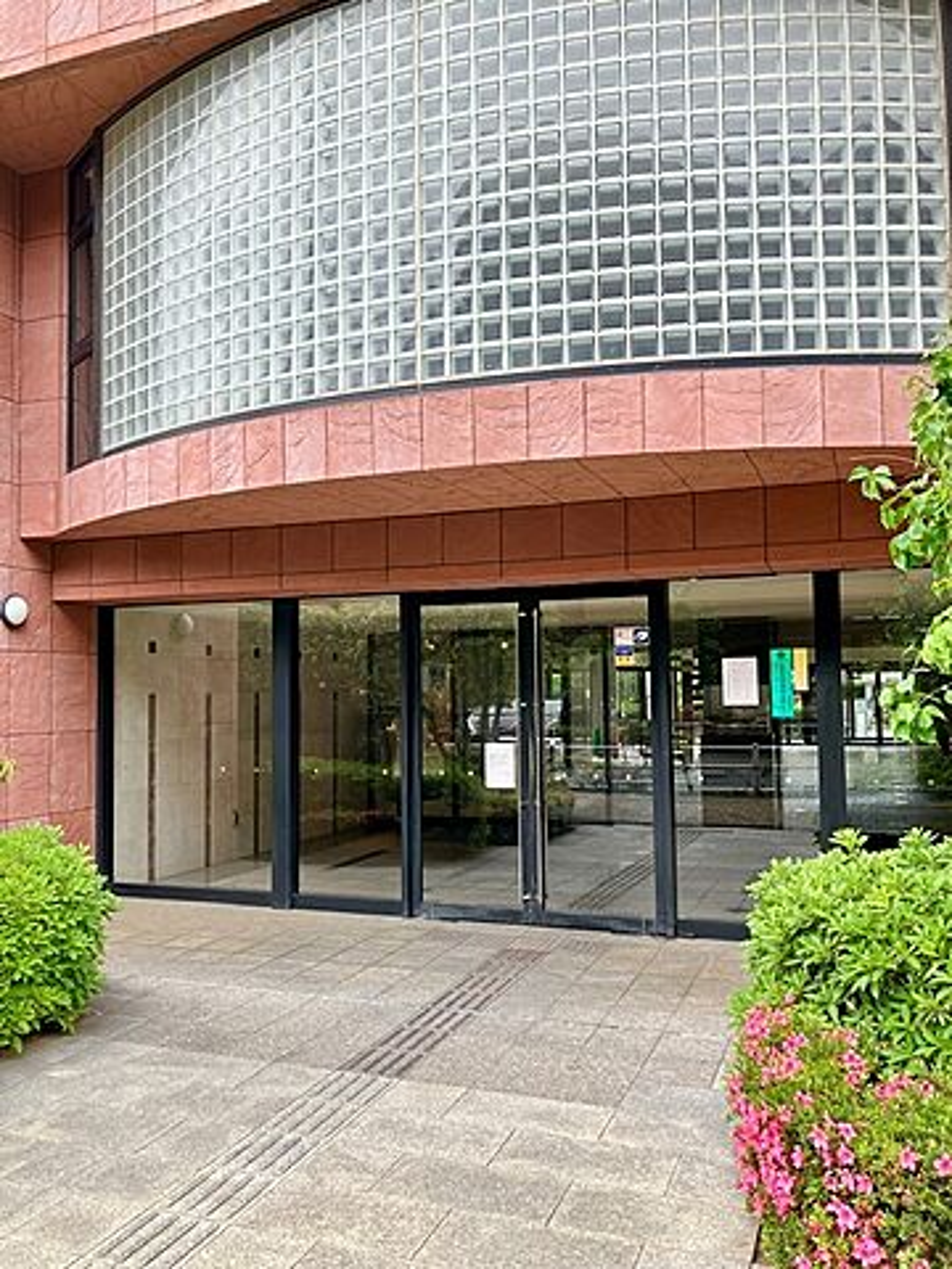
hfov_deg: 49.7
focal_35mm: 28
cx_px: 476
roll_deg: +0.0
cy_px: 634
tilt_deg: +3.8
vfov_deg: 63.4
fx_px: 1027
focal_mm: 3.99
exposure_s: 1/121
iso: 64
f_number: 1.8
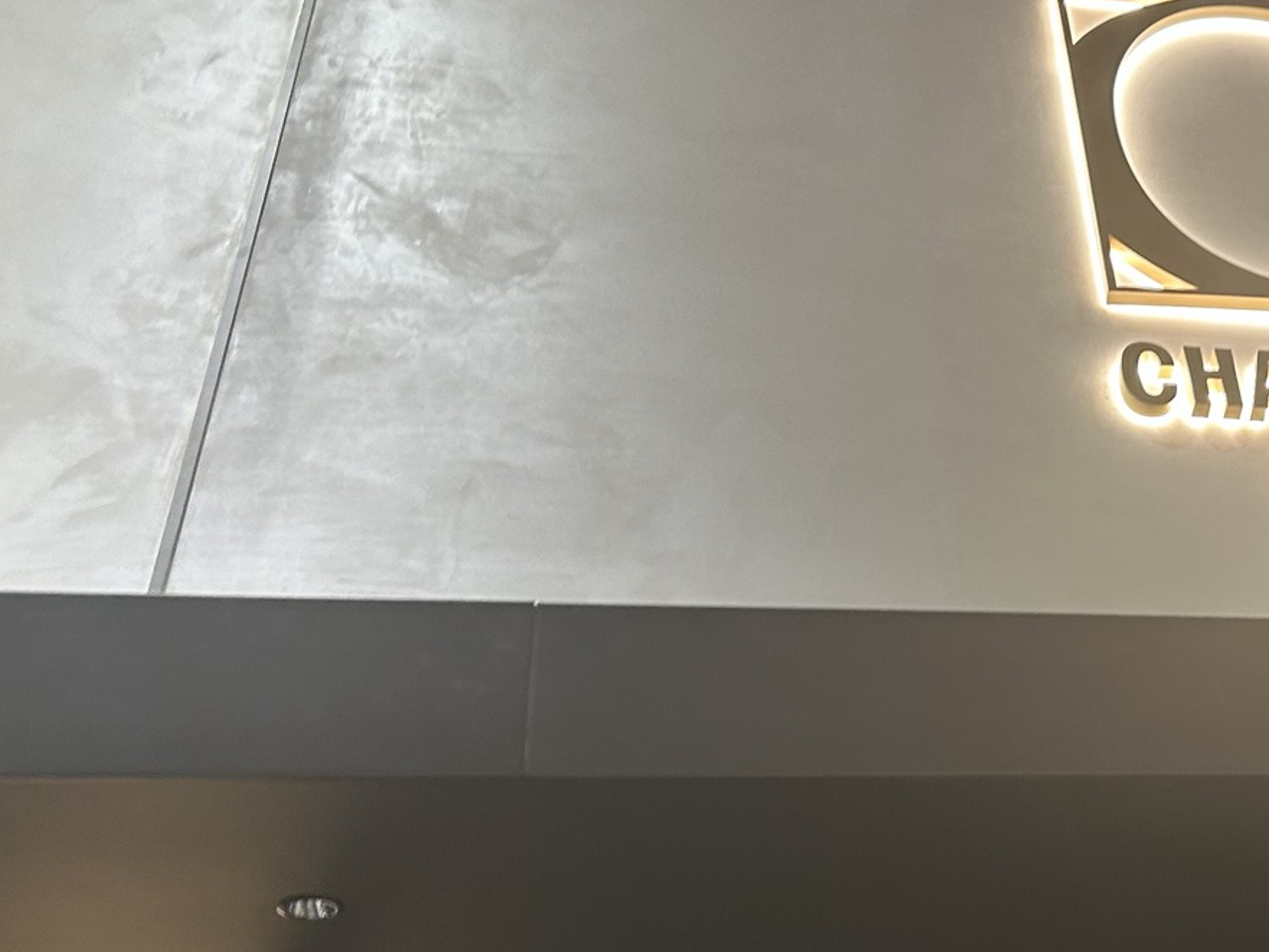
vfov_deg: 24.8
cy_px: 570
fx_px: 2163
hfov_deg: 29.8
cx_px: 1353
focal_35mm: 59
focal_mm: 5.7
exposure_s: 1/49
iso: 125
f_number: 1.5
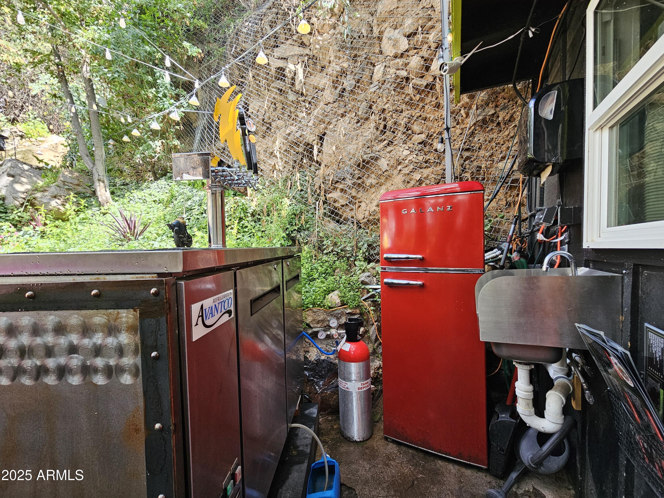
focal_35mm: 13
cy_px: 249
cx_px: 332
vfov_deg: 89.9
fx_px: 249
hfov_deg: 106.2
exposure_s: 1/120
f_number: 2.2
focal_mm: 2.2
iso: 64
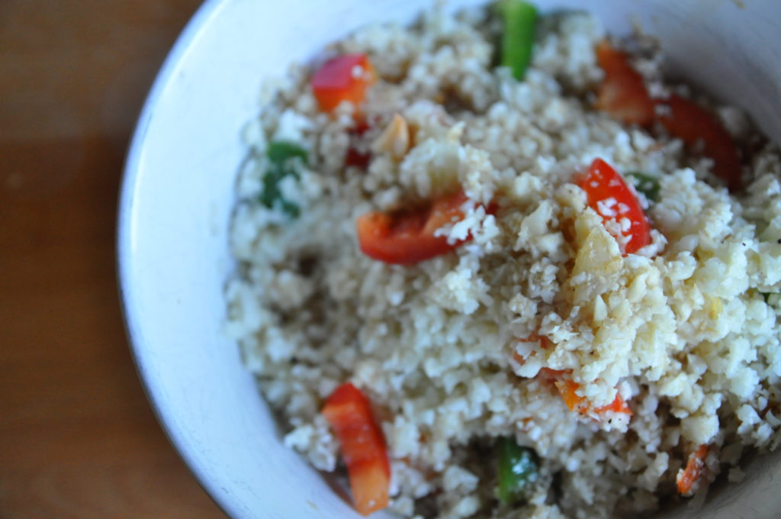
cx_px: 390
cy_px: 260
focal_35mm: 57
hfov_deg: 35.1
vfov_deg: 23.7
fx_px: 1235
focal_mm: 38
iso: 1000
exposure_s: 1/60
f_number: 4
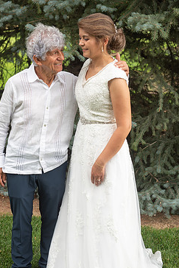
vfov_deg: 29.6
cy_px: 138
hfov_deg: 20.0
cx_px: 71
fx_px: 507
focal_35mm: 68
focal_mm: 55
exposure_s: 1/80
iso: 100
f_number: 4.5
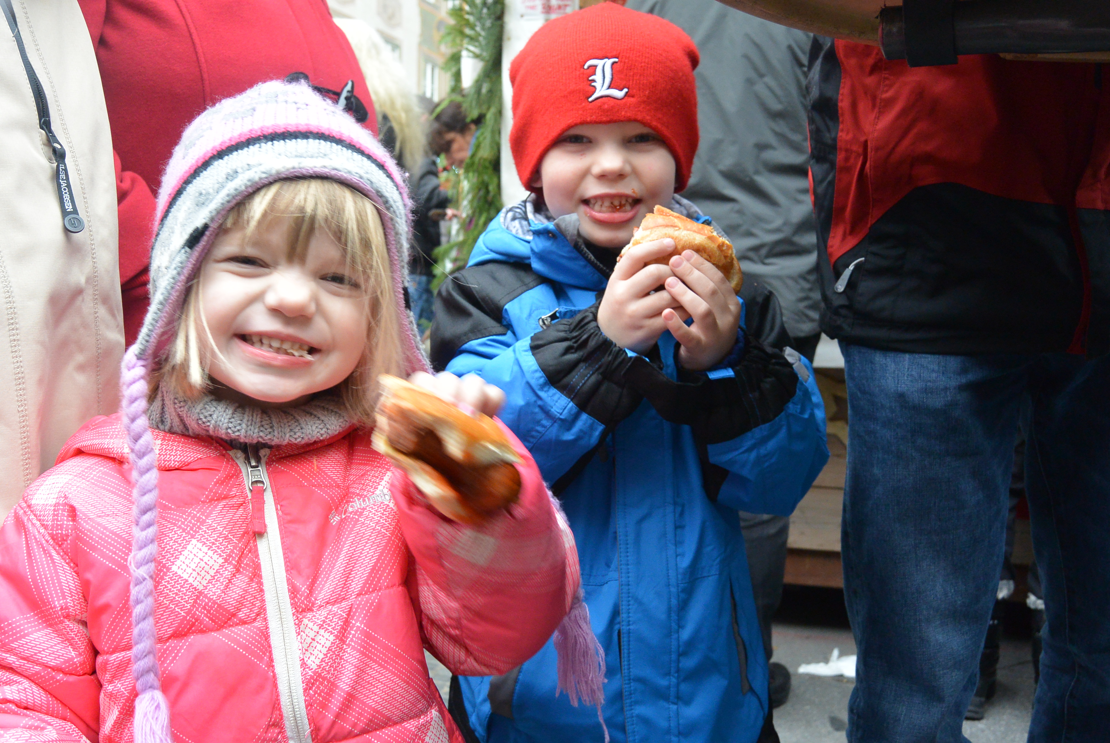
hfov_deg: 53.1
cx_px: 555
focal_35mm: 36
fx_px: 1111
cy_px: 372
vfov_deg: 37.0
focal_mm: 13.5
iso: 500
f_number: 4
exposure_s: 1/125
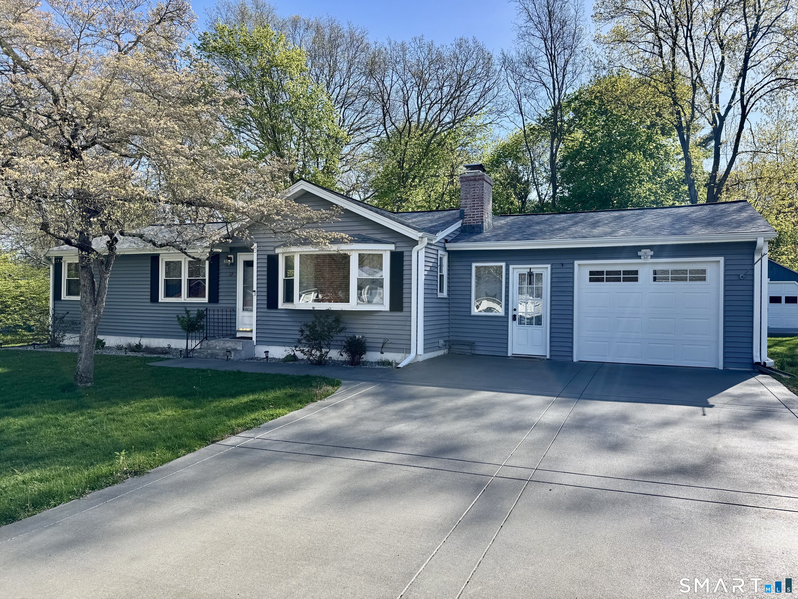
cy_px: 300
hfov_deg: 71.6
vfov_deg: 56.8
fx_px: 553
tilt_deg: -0.9
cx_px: 399
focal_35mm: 24
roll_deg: -0.9
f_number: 1.78
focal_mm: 6.76
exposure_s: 1/2252
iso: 80
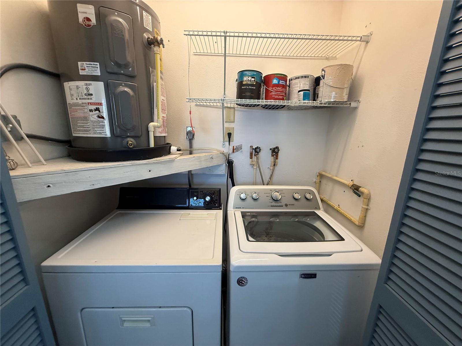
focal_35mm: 14
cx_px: 231
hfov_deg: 102.1
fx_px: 187
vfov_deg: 85.7
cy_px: 173
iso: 320
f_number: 2.2
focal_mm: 2.22
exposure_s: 1/120
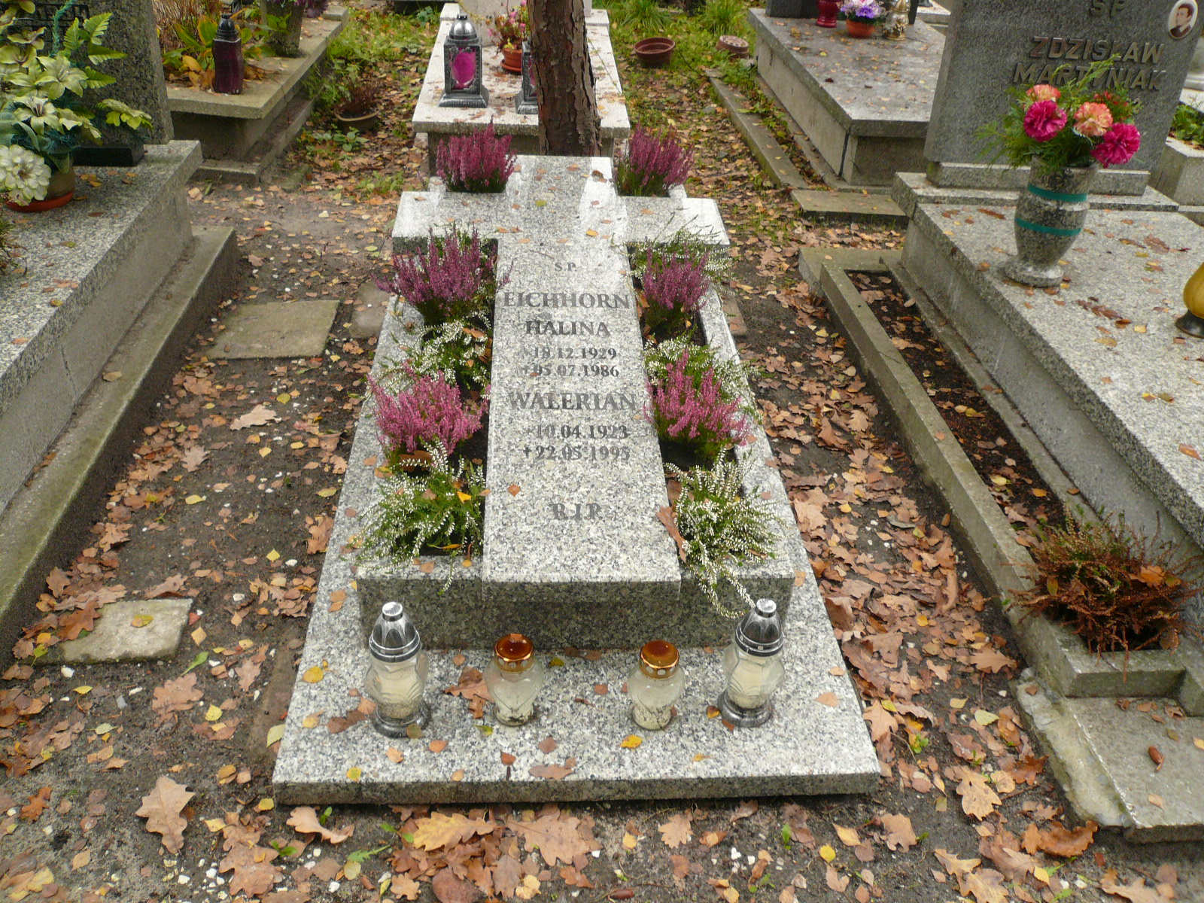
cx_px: 602
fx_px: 974
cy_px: 452
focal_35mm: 28
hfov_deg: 63.4
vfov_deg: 49.7
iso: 100
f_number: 2.8
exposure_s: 1/50
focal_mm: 4.6
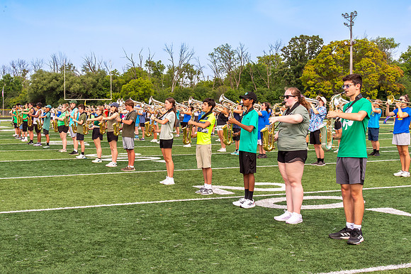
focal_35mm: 50
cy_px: 112
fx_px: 575
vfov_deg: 26.7
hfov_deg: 39.1
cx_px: 154
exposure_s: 1/1250
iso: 1250
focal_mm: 40
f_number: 13
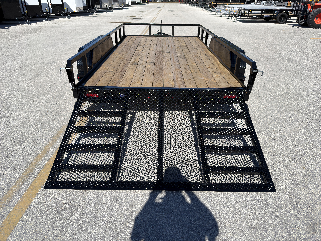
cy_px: 120
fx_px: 223
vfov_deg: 56.8
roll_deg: +0.8
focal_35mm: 24
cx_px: 160
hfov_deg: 71.6
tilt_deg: -28.6
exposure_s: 1/5618
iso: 64
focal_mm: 6.76
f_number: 1.78
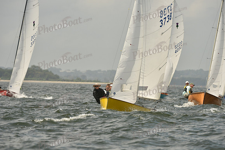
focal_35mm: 400
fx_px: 2500
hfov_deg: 5.2
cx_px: 112
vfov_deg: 3.4
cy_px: 75
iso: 320
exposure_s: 1/1250
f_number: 8
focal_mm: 400
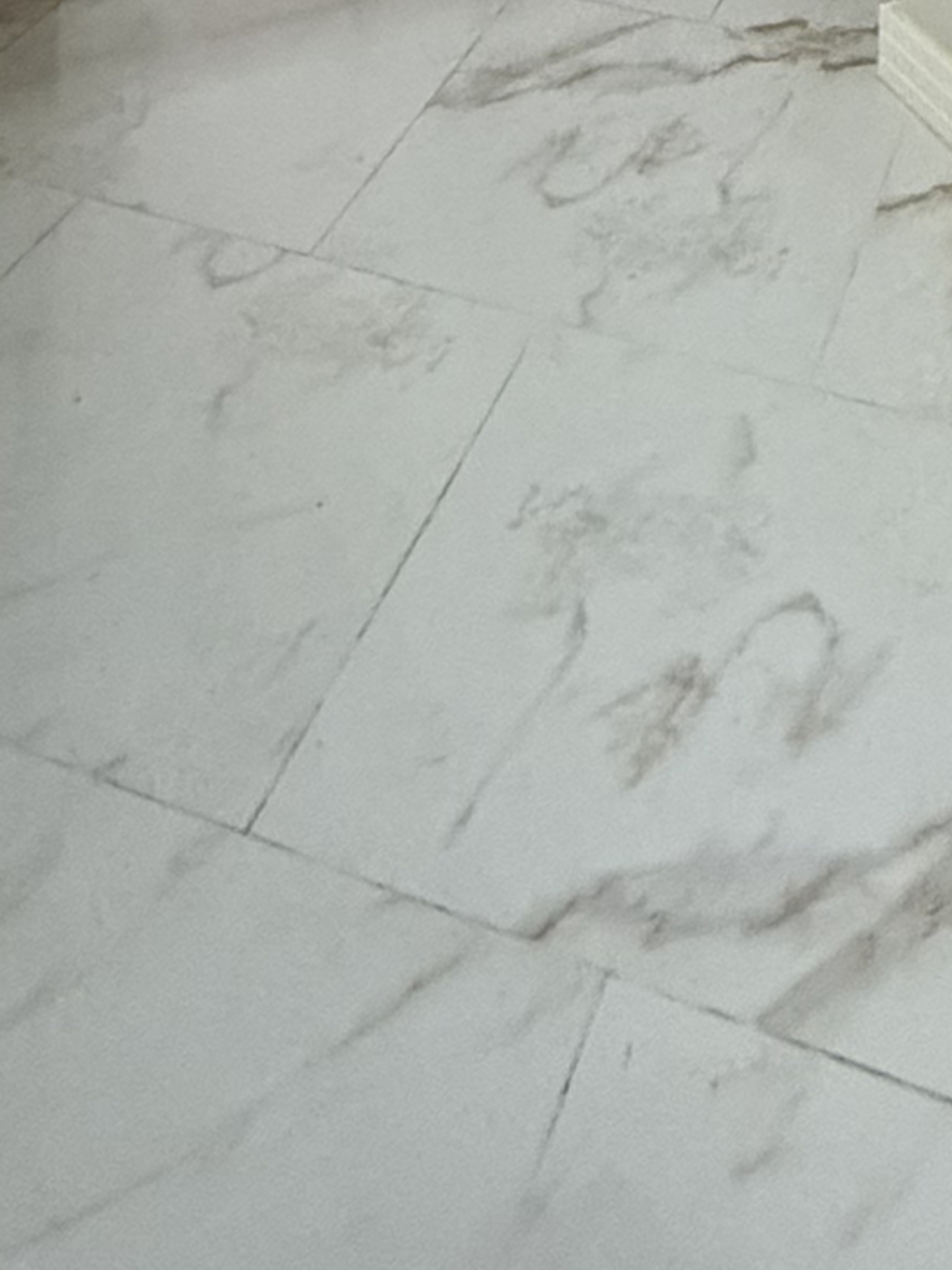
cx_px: 699
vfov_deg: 23.3
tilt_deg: -2.1
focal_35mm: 51
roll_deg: -1.1
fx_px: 1871
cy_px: -918
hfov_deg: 28.2
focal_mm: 2.22
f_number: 2.2
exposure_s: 1/50
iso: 640
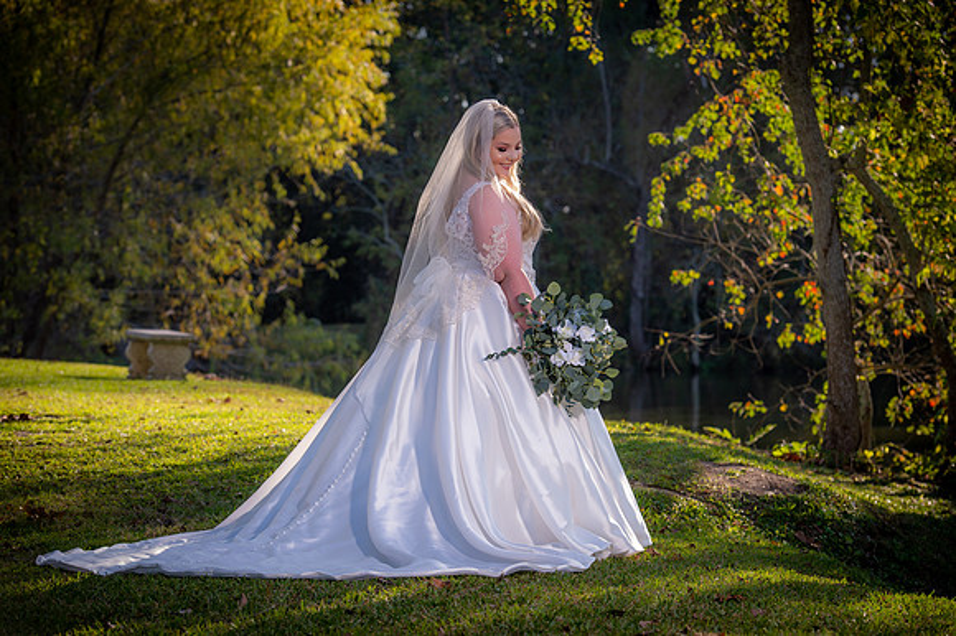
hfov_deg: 19.5
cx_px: 478
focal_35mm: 105
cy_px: 318
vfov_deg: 13.0
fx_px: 2787
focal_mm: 105
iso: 100
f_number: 5.6
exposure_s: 1/125
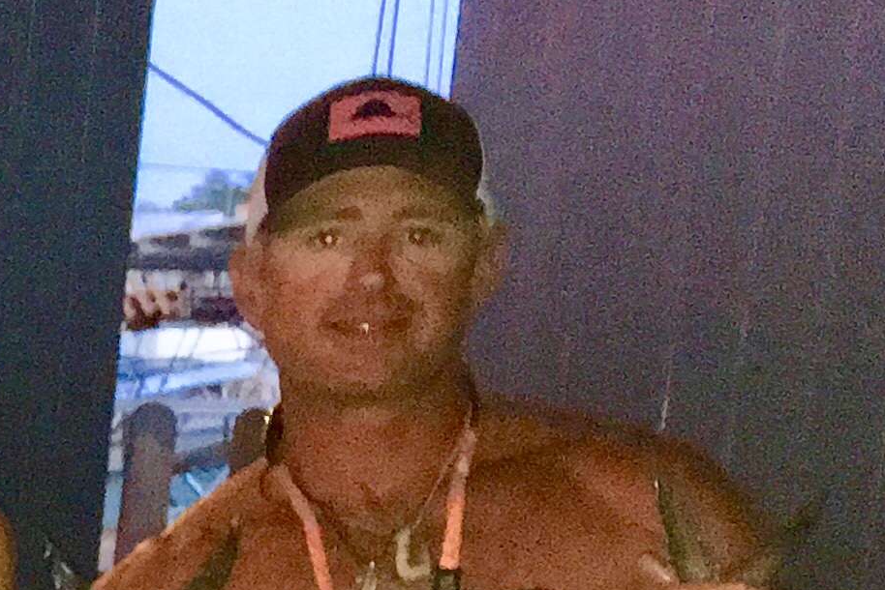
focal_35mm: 133
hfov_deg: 13.2
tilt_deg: -12.1
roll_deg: -0.2
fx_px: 3270
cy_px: 1165
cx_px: -910
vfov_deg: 9.6
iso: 320
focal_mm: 4.15
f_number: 2.2
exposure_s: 1/16
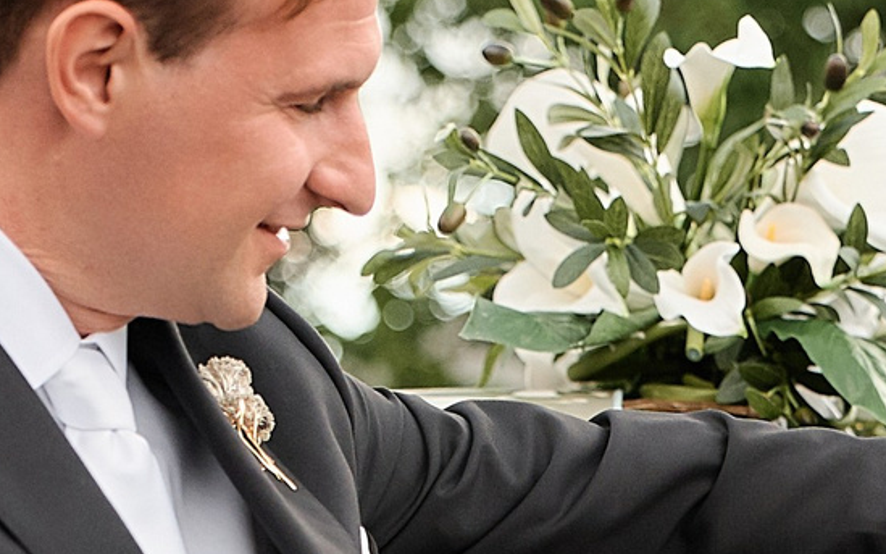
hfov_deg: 9.9
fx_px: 5046
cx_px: 1018
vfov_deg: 6.1
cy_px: 1202
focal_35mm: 209
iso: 400
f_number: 2.2
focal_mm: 44
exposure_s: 1/2000
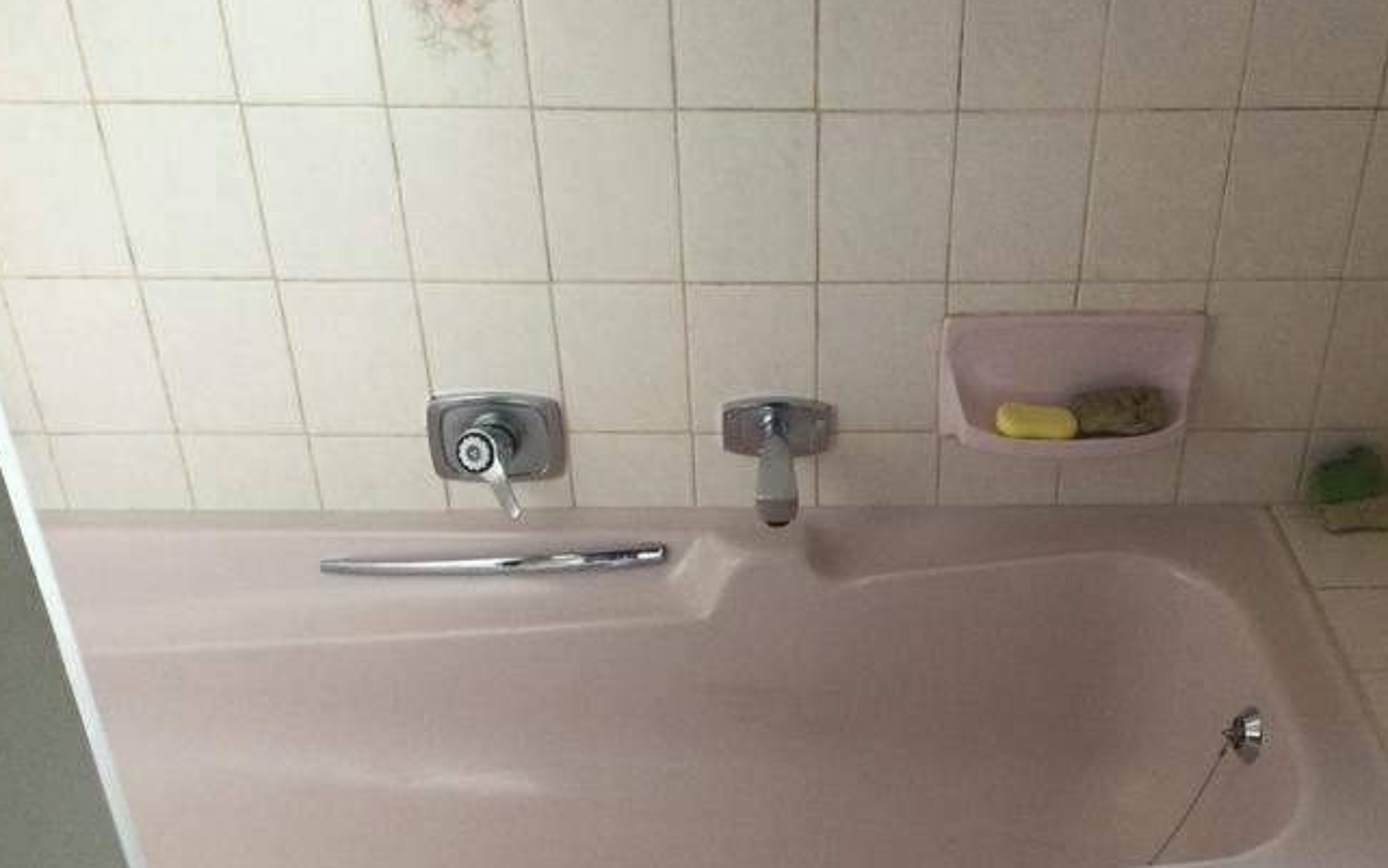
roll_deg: -0.2
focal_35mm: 41
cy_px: 550
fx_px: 1551
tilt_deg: -33.4
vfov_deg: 31.1
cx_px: 840
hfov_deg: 47.9
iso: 32
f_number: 2.4
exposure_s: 1/33
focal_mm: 3.3
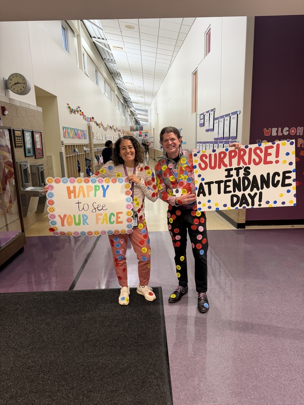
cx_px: 152
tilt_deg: -13.0
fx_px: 281
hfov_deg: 56.8
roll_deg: +1.7
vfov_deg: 71.6
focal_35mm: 24
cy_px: 202
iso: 160
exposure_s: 1/60
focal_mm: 6.76
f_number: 1.78
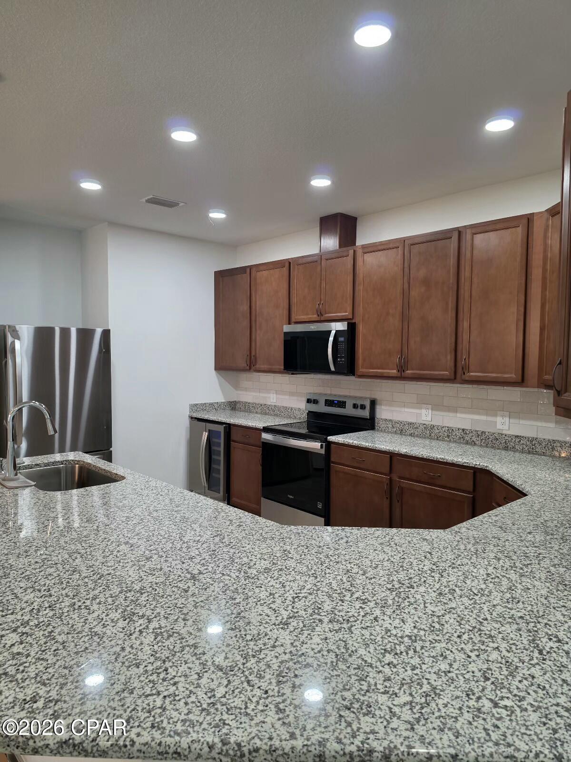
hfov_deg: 58.9
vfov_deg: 73.9
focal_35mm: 23
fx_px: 506
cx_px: 286
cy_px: 381
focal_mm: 6.5
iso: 160
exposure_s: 1/120
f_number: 1.4
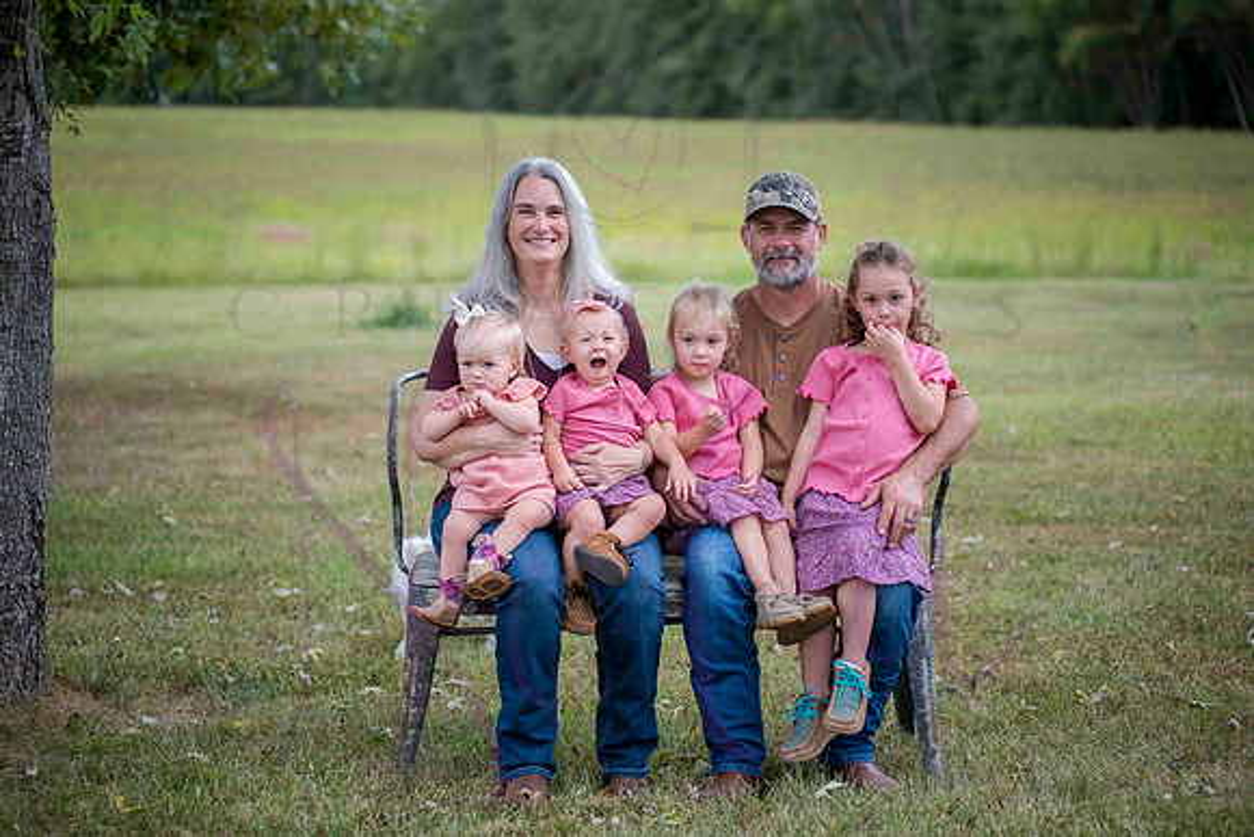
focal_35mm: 80
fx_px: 2787
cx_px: 627
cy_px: 418
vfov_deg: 17.1
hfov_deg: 25.4
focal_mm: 80
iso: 400
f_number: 3.2
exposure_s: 1/640
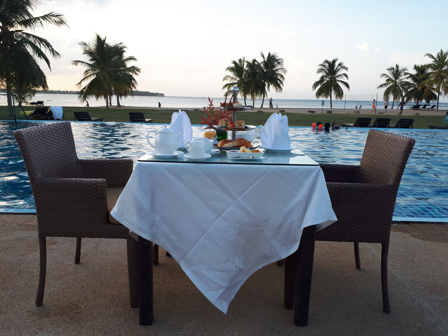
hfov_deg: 65.3
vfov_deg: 51.4
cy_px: 168
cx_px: 224
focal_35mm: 27
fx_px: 349
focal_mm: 3.6
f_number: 1.9
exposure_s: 1/305
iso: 40
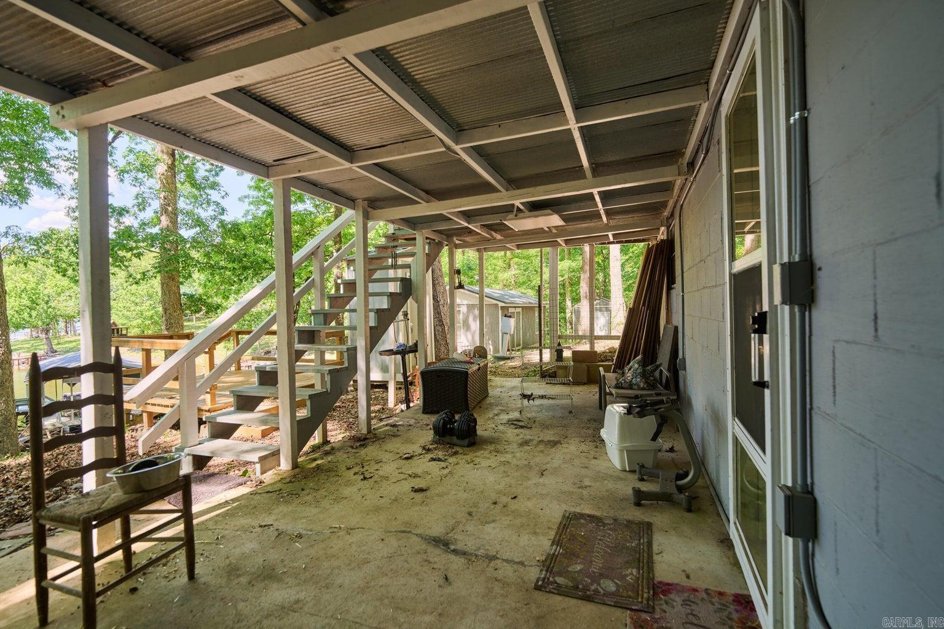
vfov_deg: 73.7
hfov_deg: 96.7
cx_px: 472
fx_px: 420
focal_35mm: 16
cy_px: 314
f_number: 3.5
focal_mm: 16
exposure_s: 1/2000
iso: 500
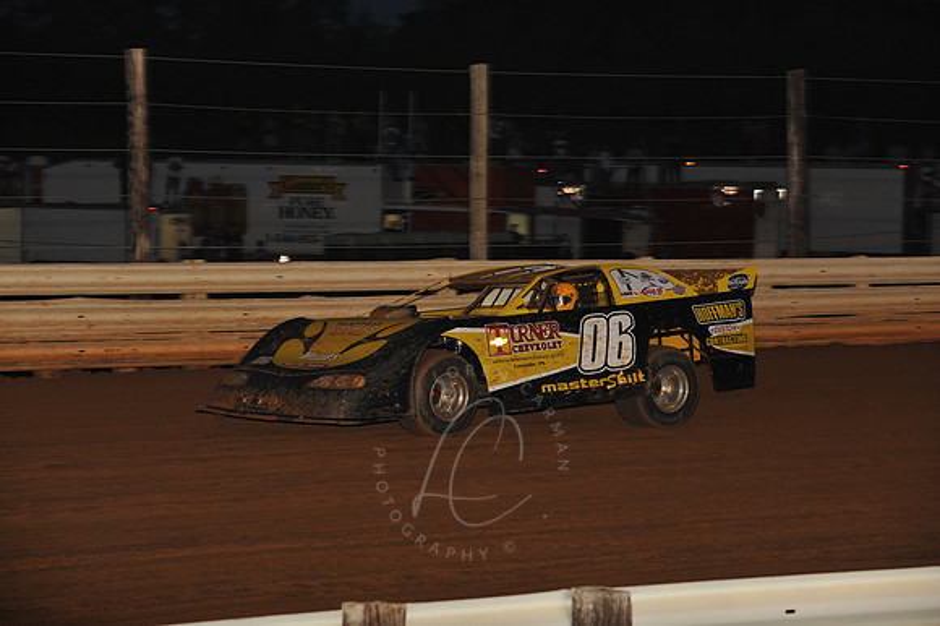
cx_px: 470
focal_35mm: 135
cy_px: 313
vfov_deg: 10.1
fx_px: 3523
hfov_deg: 15.2
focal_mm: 135
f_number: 7.1
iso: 1000
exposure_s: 1/320
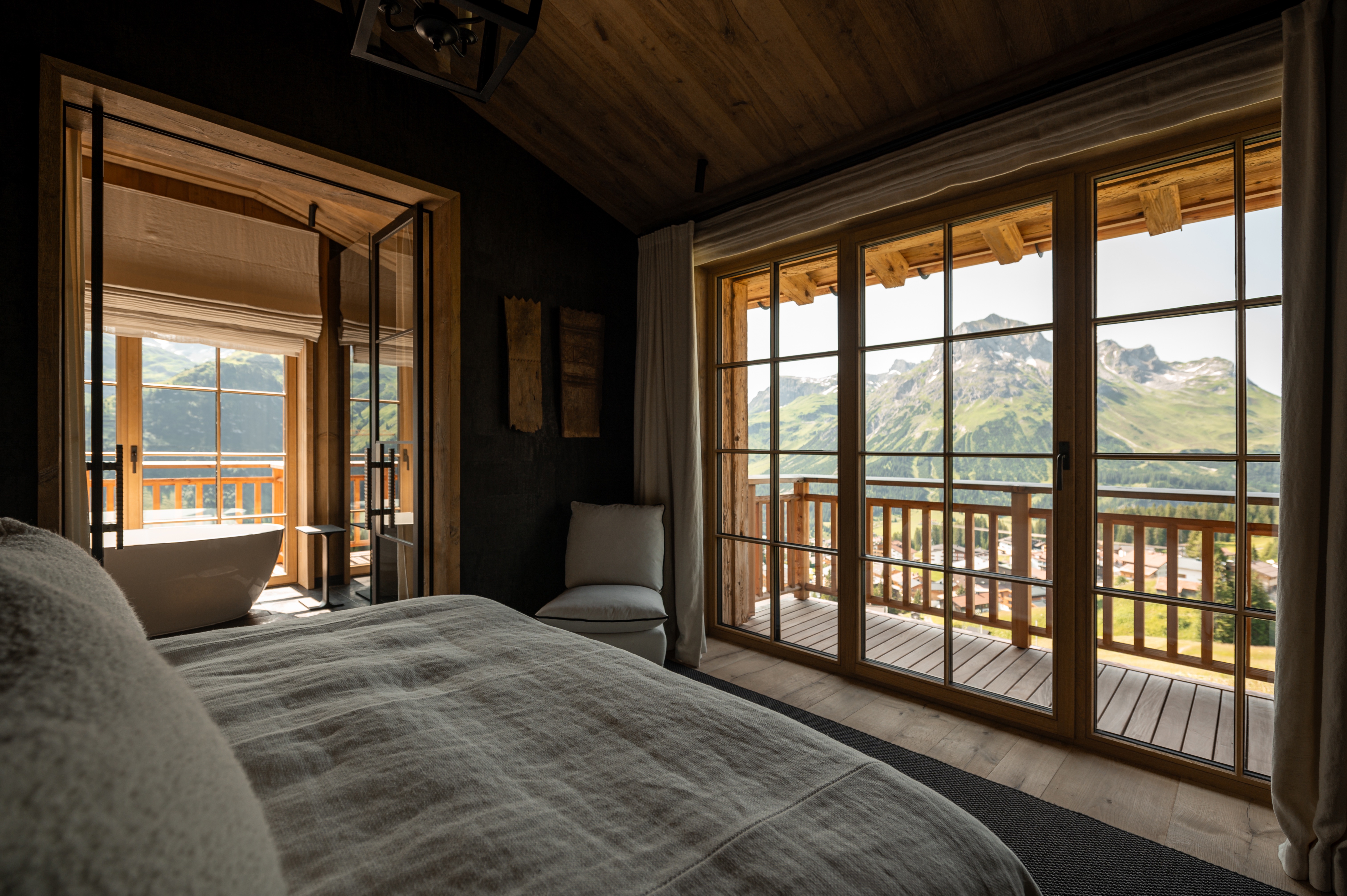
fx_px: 598
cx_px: 674
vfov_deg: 73.7
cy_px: 448
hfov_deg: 96.8
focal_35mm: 16
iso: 125
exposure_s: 1/160
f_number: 4
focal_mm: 16
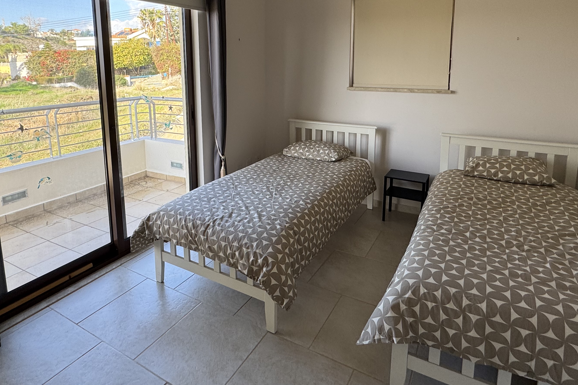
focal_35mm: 22
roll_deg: +0.6
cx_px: 286
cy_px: 115
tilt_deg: -8.0
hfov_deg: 78.6
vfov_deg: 55.5
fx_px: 353
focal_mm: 2.22
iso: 50
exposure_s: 1/99
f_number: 2.2
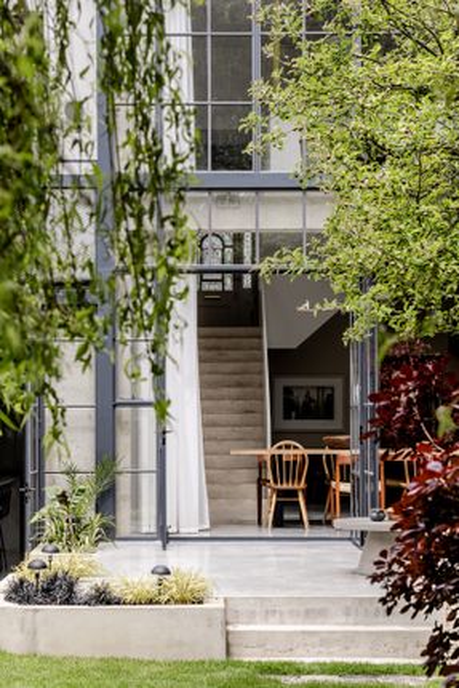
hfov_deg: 16.1
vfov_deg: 23.9
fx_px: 1624
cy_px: 344
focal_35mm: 85
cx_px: 230
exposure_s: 1/60
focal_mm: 85
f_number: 8
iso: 80
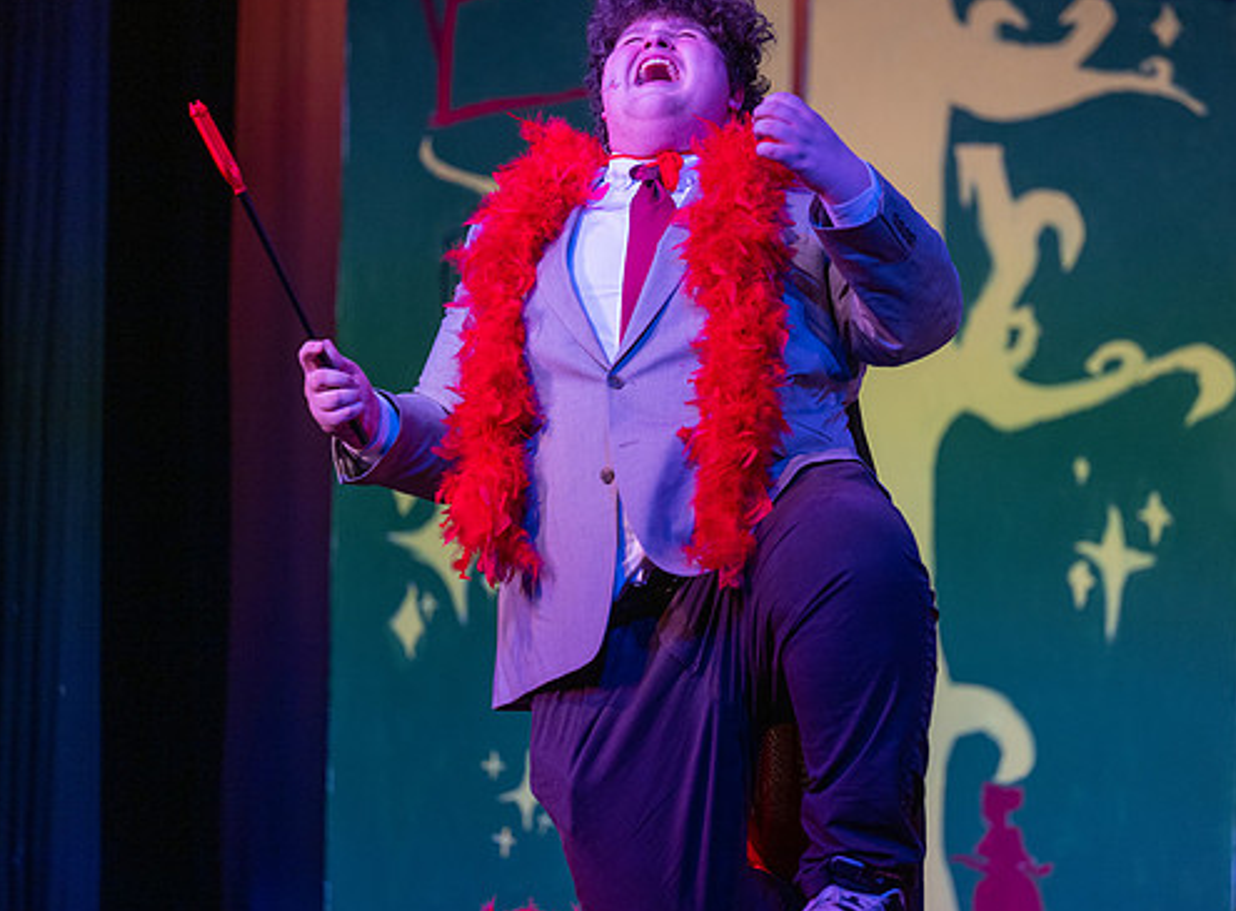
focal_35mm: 227
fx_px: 8056
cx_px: 680
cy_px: 426
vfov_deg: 6.5
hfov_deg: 8.8
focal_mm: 160
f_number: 2.8
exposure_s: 1/400
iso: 500
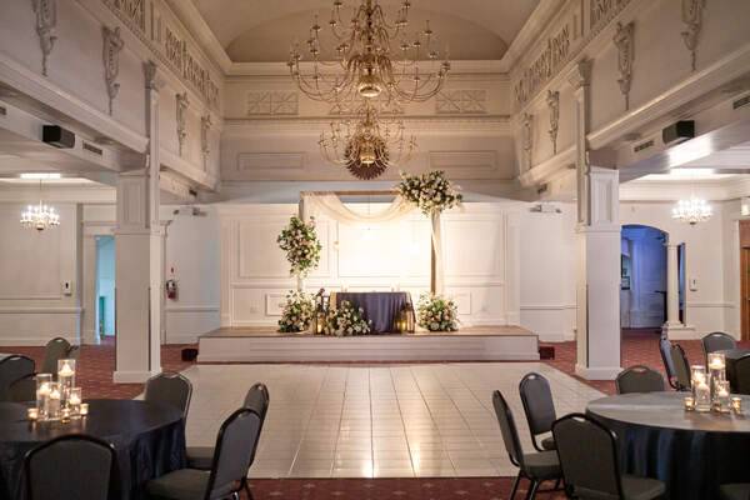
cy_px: 250
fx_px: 833
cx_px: 375
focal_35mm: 40
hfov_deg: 48.5
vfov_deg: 33.4
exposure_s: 1/100
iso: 3200
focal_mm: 40
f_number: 2.8
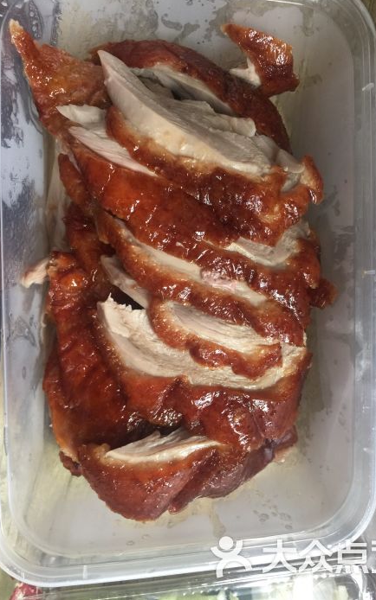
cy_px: 299
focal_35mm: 31
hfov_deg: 40.6
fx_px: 508
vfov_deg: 61.2
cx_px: 201
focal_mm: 4.15
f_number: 2.2
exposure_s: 1/17
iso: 64
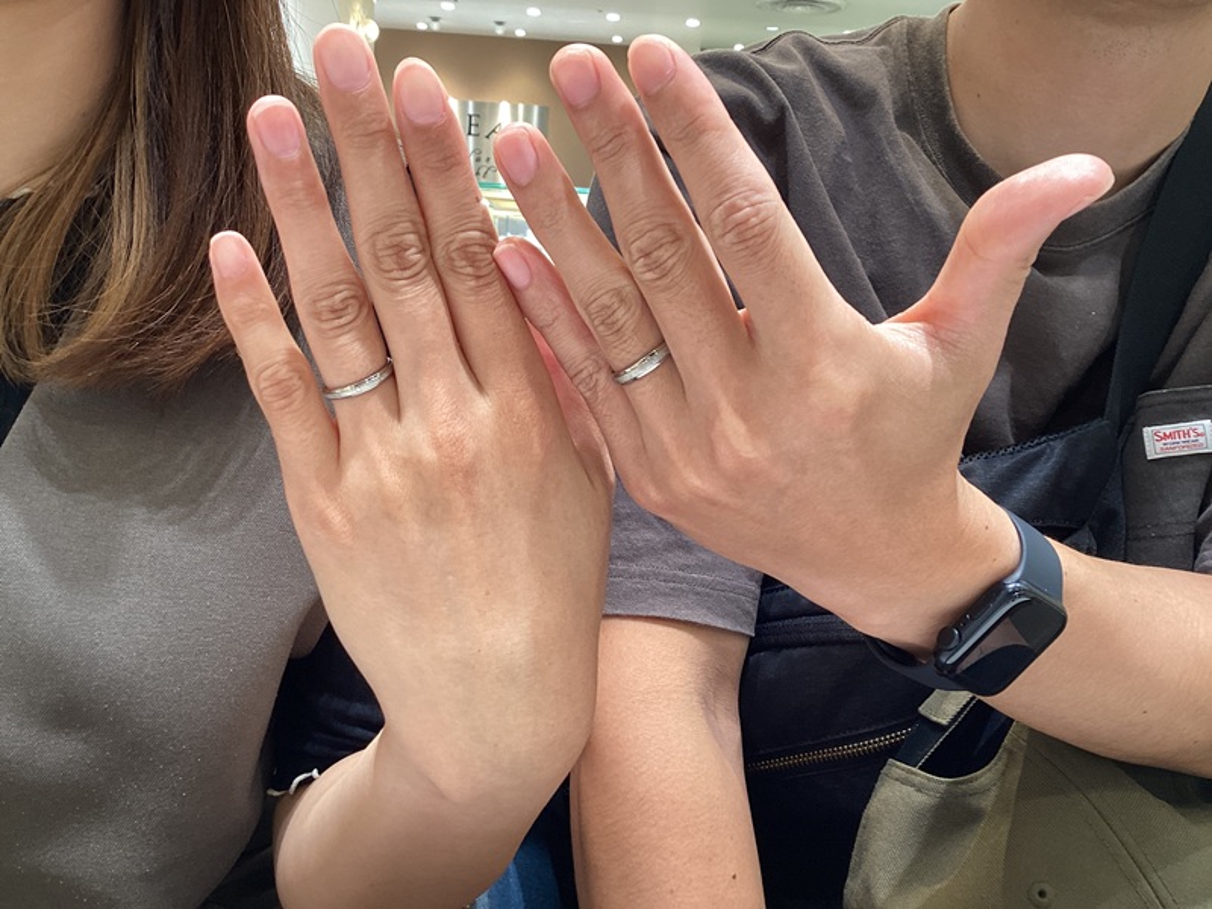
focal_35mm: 31
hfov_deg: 58.4
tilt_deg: -12.5
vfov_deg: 45.4
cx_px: 606
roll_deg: -1.4
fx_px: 1085
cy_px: 454
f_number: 2.4
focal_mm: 3.3
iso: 64
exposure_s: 1/50
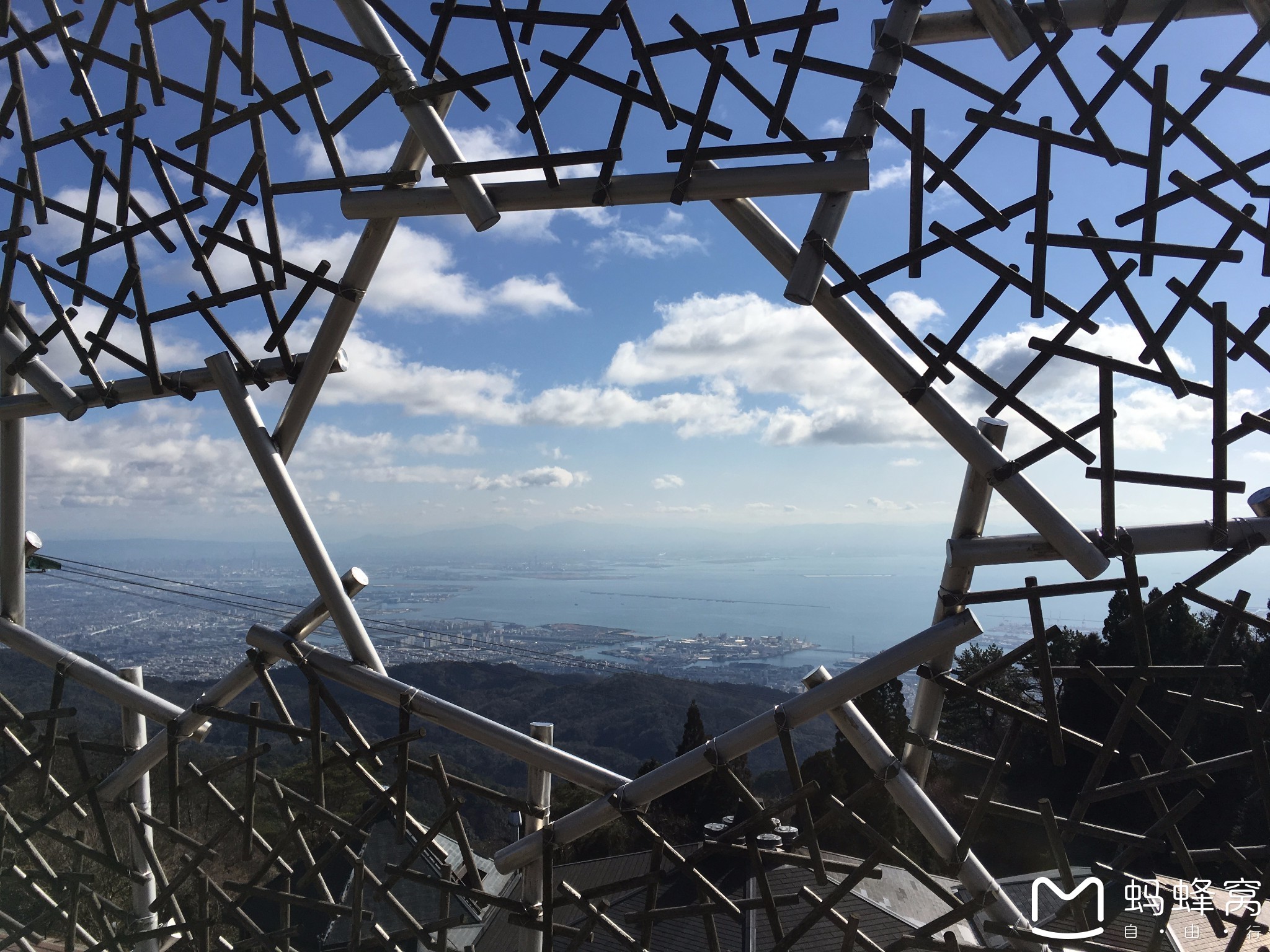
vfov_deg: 48.2
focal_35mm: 29
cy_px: 476
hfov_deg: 61.7
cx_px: 635
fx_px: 1064
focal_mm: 4.15
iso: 25
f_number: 2.2
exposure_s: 1/3663
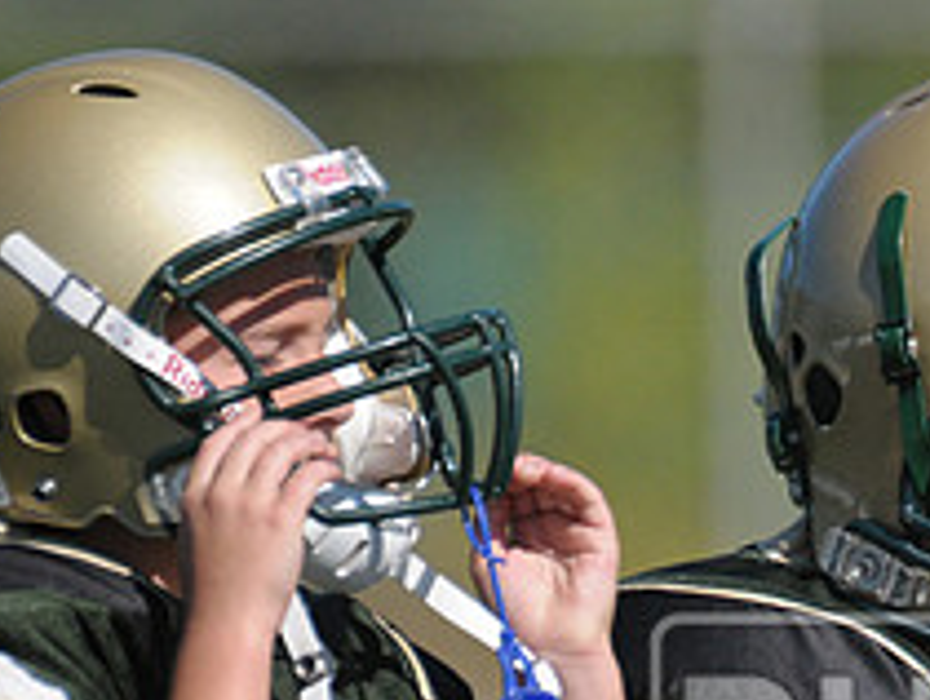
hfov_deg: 1.2
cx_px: 1178
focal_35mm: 1590
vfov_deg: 0.9
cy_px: 778
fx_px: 42766
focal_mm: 400
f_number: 4
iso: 640
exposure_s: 1/5000
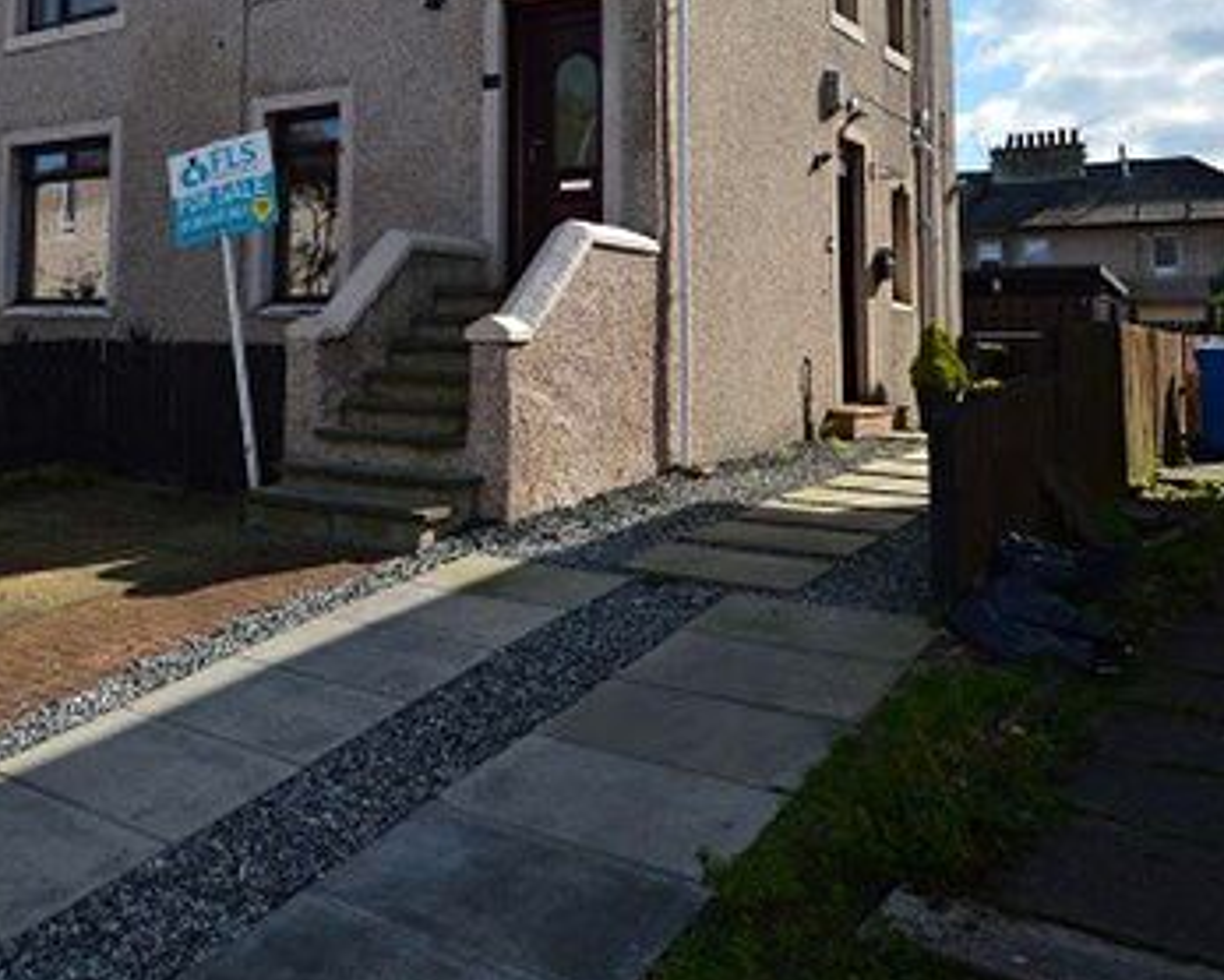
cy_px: 234
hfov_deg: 50.8
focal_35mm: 34
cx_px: 317
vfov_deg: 42.0
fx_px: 1232
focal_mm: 12
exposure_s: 1/400
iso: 400
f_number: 11
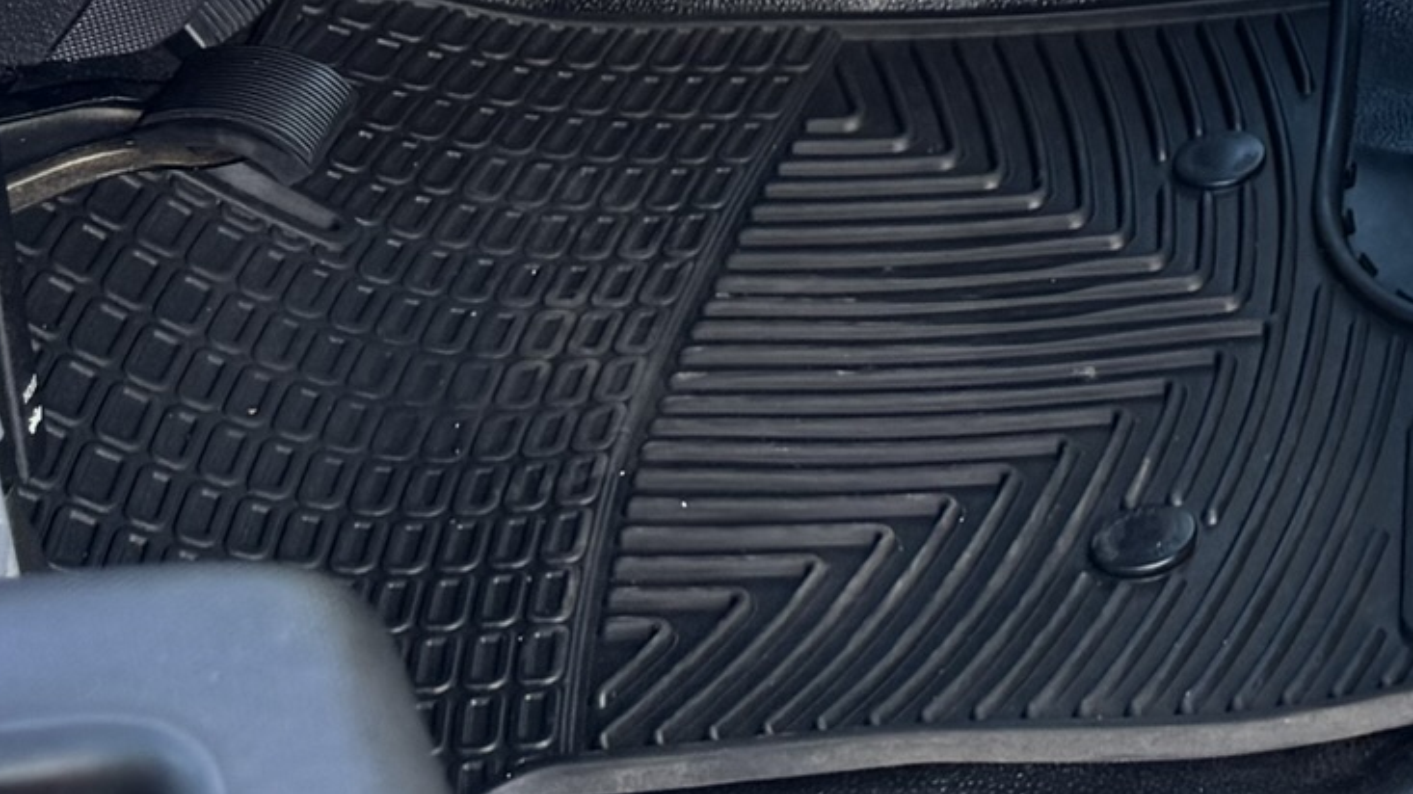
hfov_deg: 17.6
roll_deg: -1.7
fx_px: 4008
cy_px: -1208
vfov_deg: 9.8
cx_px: 2213
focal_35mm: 107
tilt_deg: -15.4
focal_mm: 6.76
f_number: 1.78
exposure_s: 1/143
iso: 64
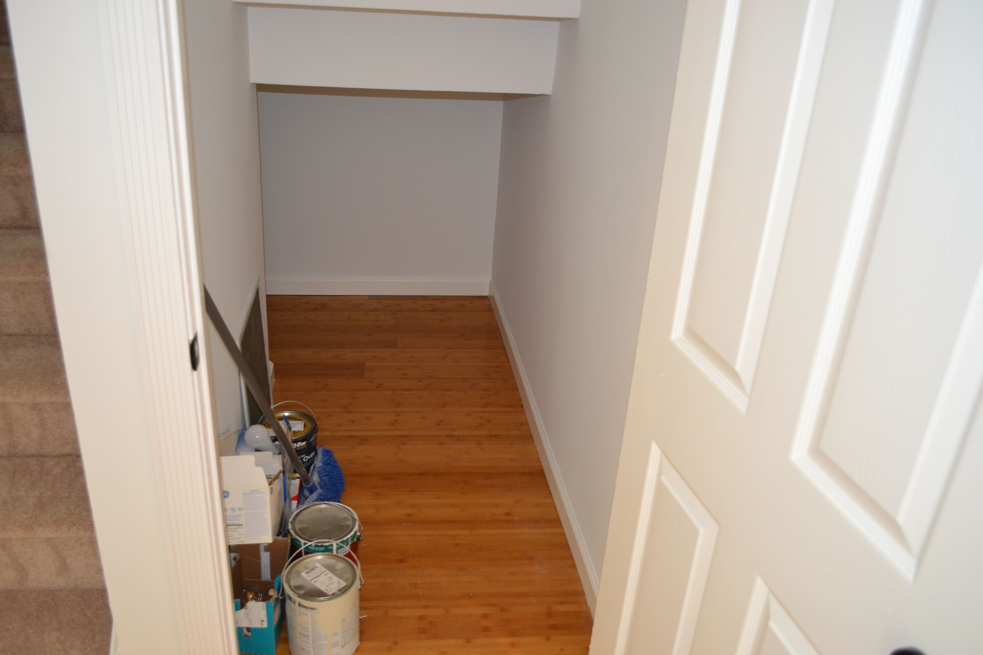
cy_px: 328
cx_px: 492
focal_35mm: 30
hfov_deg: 61.9
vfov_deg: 43.6
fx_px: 819
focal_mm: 20
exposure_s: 1/60
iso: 720
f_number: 3.8
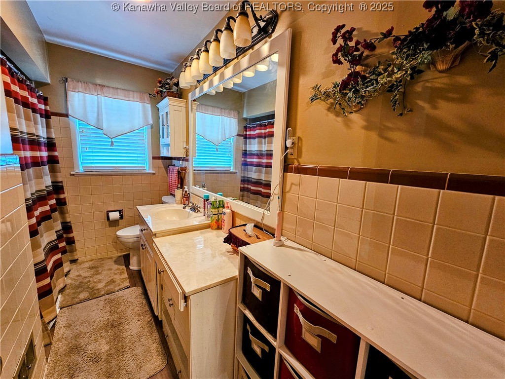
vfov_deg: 89.9
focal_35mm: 13
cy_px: 190
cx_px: 252
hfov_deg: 106.2
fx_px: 190
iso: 320
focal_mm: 2.2
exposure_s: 1/30
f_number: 2.2
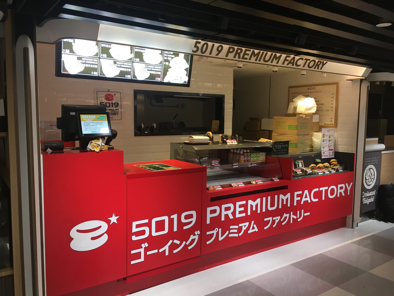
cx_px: 197
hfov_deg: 61.7
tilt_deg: -5.7
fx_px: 330
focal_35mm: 29
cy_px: 148
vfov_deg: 48.2
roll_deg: -1.0
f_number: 2.2
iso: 50
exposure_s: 1/33
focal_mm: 4.15
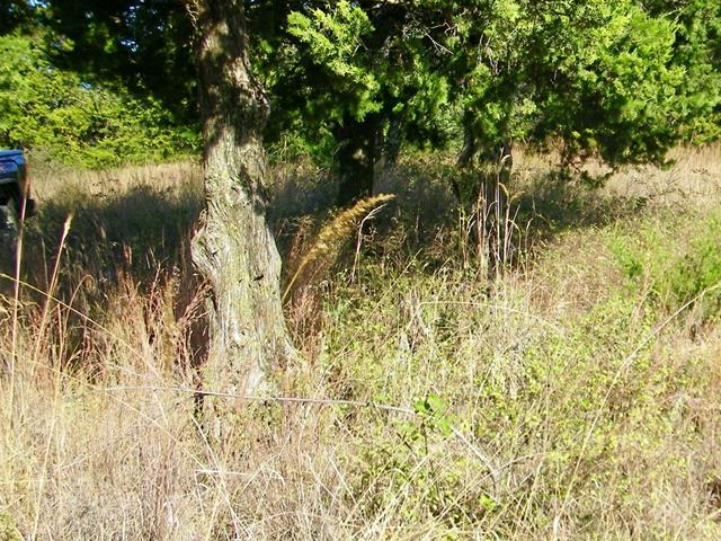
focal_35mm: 48
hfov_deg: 38.3
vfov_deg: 30.3
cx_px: 568
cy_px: 273
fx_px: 1000
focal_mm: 5.4
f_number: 7.2
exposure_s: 1/125
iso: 80
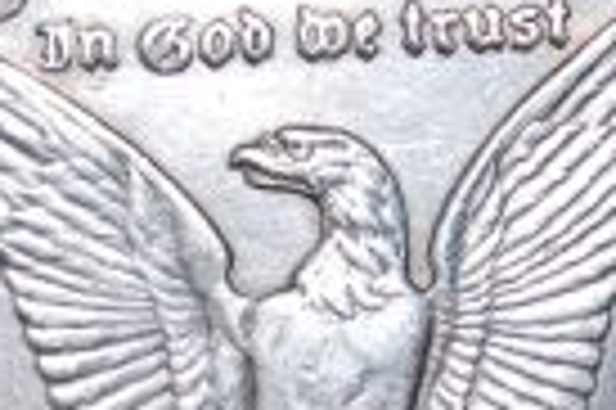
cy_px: 471
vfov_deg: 4.5
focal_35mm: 302
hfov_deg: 6.8
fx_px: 5158
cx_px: 306
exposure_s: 1/125
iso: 100
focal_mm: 55
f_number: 5.6
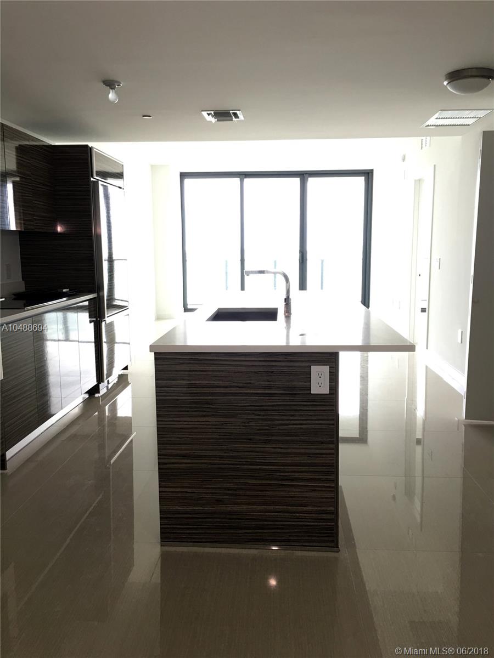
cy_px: 329
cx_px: 247
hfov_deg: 48.2
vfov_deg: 61.7
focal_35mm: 29
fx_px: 552
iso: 25
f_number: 2.2
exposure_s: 1/30
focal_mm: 4.15
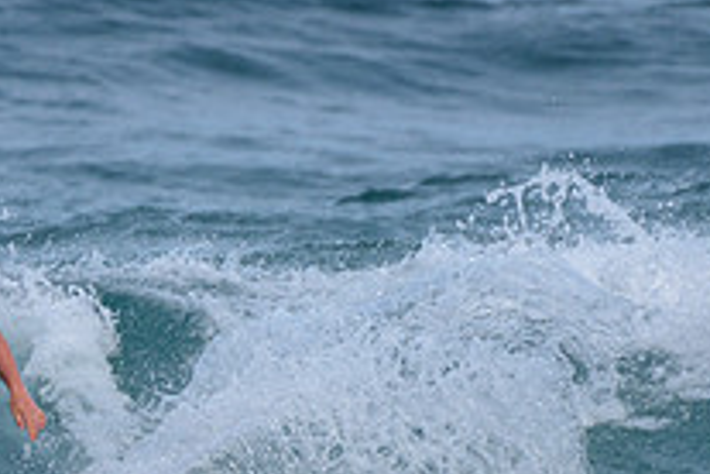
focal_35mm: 1718
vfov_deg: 0.8
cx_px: -149
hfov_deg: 1.2
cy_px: 391
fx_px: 33880
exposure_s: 1/2000
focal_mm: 500
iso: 220
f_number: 5.6
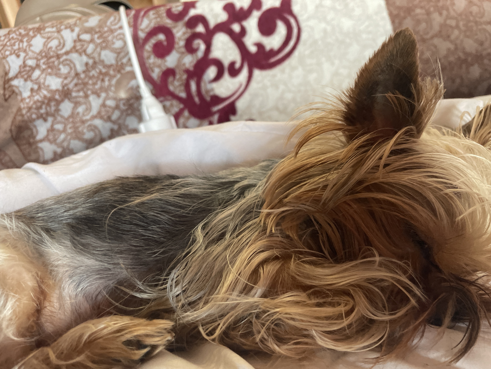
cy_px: 184
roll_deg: +8.4
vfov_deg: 53.1
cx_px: 246
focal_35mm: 26
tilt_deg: -26.5
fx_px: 369
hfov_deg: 67.3
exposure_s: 1/60
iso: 320
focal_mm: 4.2
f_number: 1.6
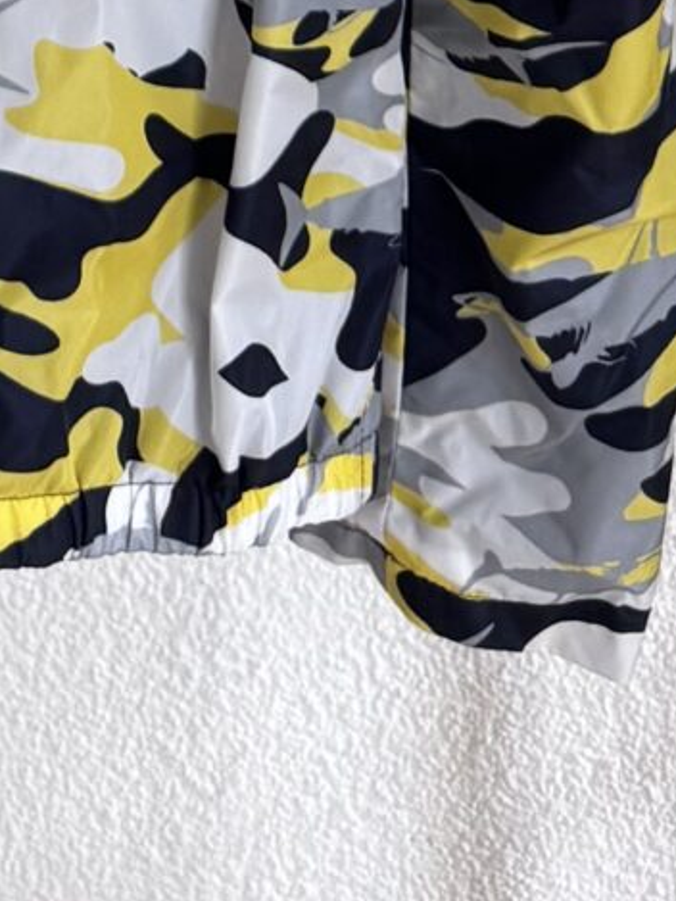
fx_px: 3409
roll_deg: +0.5
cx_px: -248
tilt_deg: -2.5
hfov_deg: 11.0
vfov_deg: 11.9
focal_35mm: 131
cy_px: -1337
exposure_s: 1/97
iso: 200
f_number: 1.78
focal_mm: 6.76
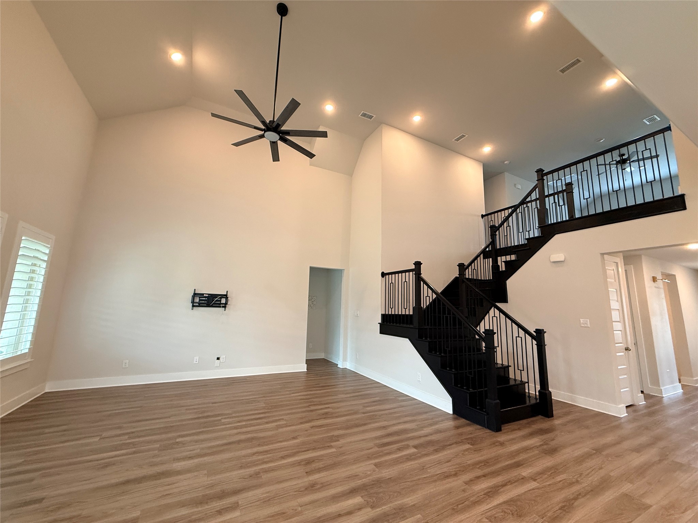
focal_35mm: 14
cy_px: 262
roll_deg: -2.0
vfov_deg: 85.7
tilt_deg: +10.2
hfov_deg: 102.1
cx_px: 349
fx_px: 282
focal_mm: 2.22
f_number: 2.2
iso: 250
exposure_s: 1/60
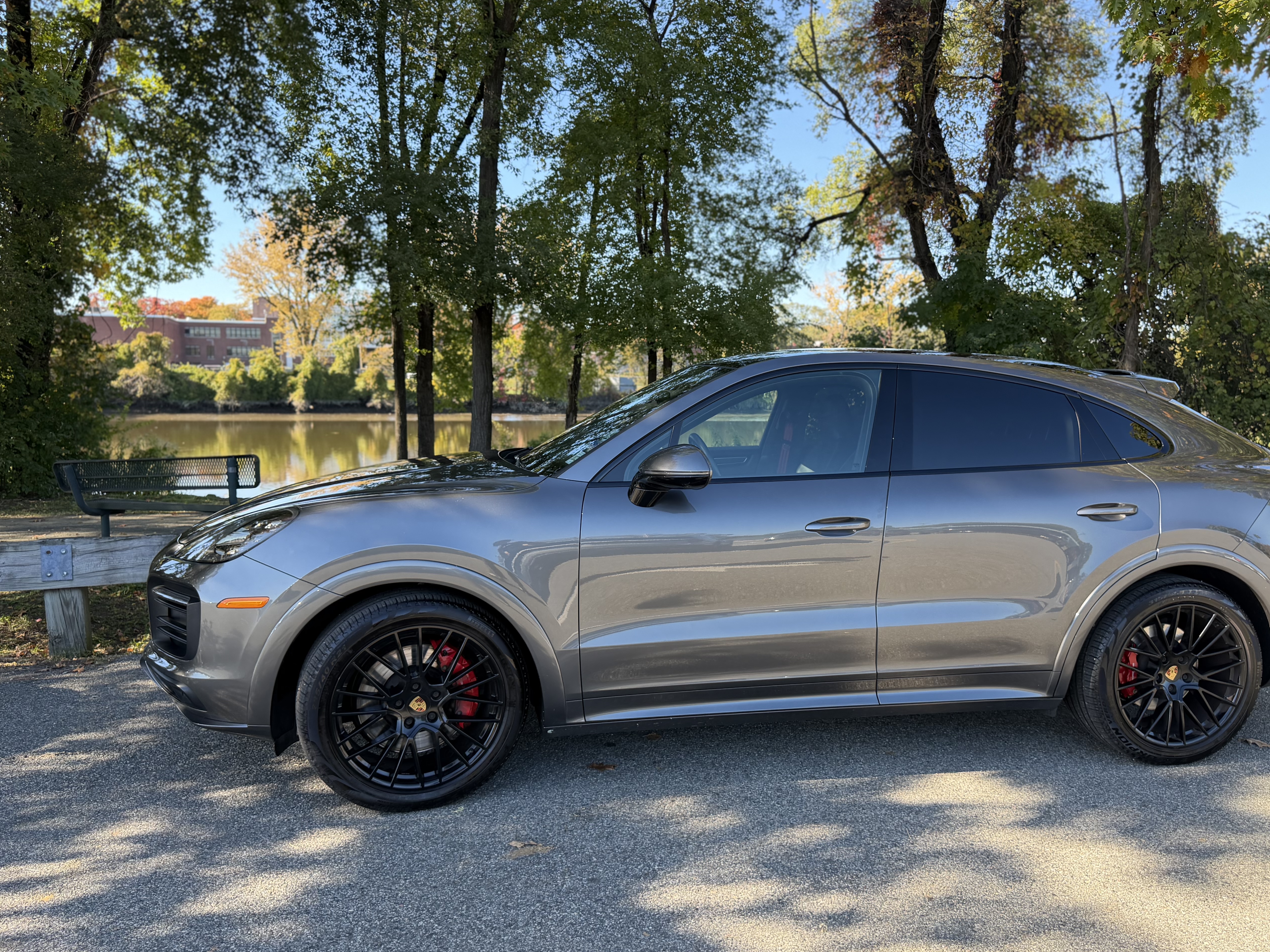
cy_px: 486
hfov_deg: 65.1
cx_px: 704
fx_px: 991
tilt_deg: -5.8
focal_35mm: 27
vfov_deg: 51.4
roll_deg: +0.6
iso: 100
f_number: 1.78
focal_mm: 6.76
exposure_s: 1/617
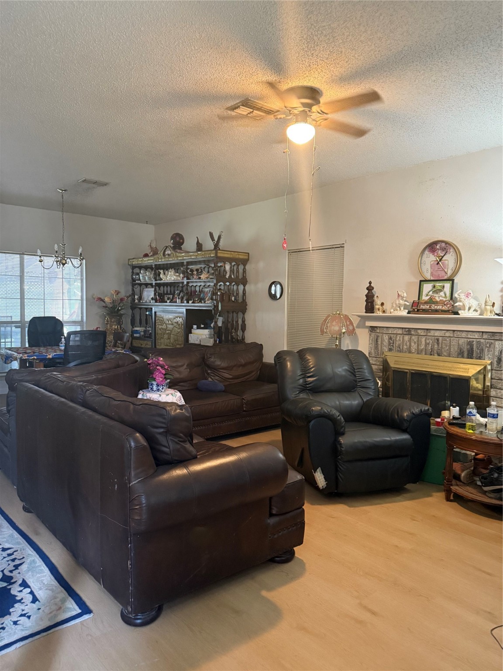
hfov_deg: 56.8
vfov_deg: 71.6
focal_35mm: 24
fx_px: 465
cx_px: 252
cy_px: 336
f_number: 1.78
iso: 640
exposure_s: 1/60
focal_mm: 6.76
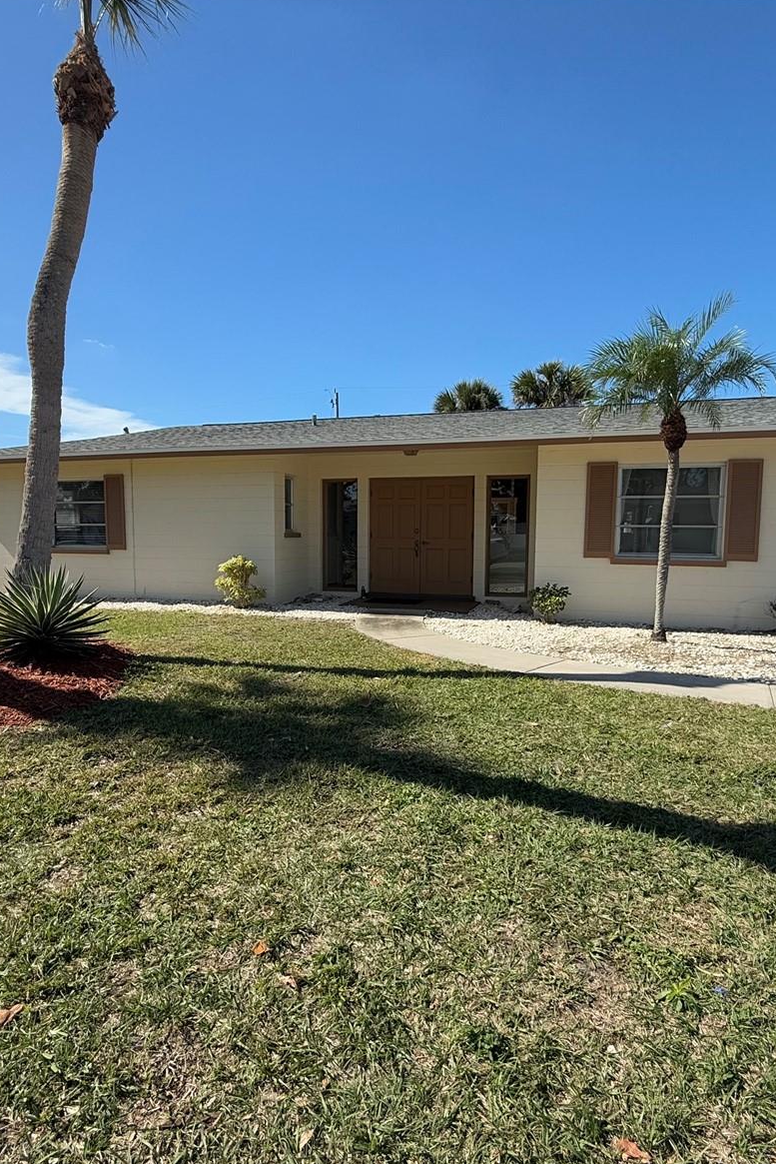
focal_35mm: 20
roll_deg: -0.8
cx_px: 387
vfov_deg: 84.0
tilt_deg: -5.5
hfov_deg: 61.9
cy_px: 592
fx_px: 646
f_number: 2.2
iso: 50
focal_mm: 2.22
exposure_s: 1/1698
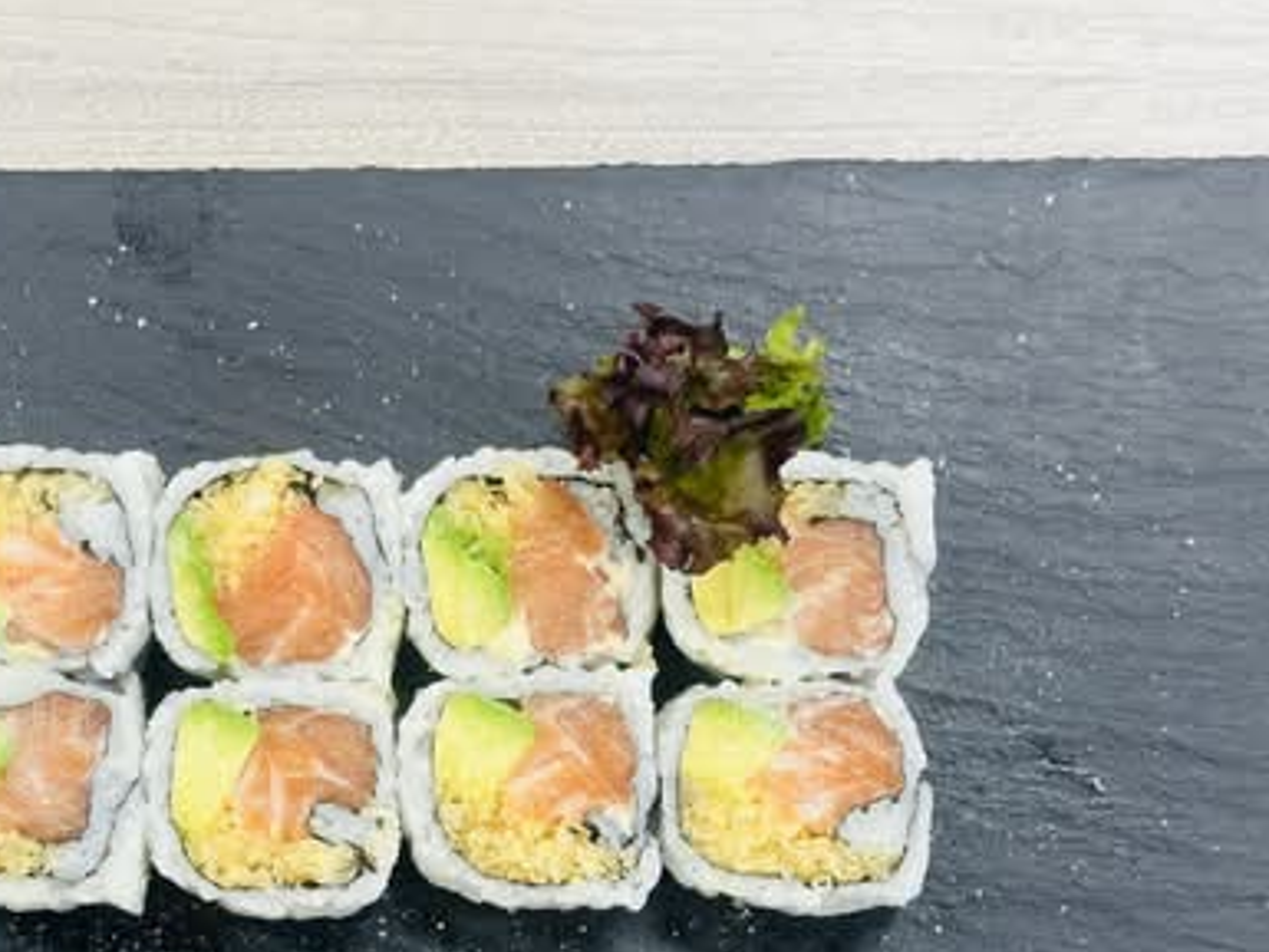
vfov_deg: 20.0
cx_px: 445
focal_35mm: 73
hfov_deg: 26.5
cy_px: 712
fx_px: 2677
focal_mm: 6.86
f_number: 1.78
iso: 160
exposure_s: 1/60
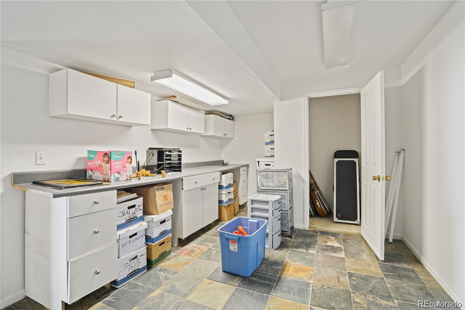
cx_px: 232
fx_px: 207
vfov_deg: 73.7
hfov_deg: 96.7
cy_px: 155
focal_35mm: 16
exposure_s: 4
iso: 100
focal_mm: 16
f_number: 9
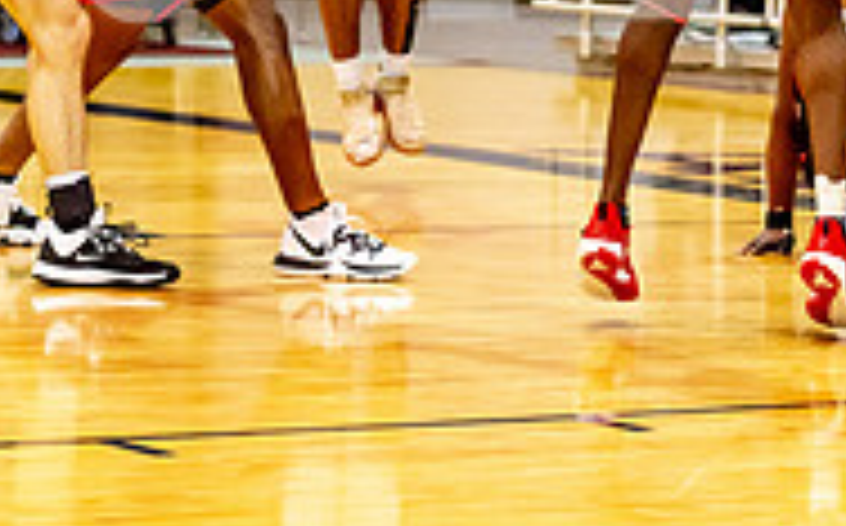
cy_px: -432
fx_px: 5181
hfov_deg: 9.3
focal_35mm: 225
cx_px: 590
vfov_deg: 5.7
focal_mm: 92
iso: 3200
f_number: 2.8
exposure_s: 1/1250
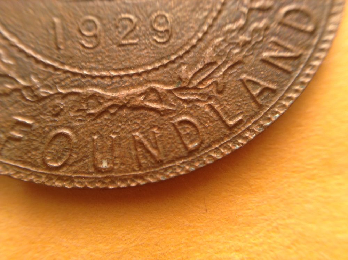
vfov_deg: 42.8
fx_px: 331
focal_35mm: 33
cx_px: 174
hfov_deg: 55.4
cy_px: 130
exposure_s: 1/25
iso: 40
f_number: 2.4
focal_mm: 3.3
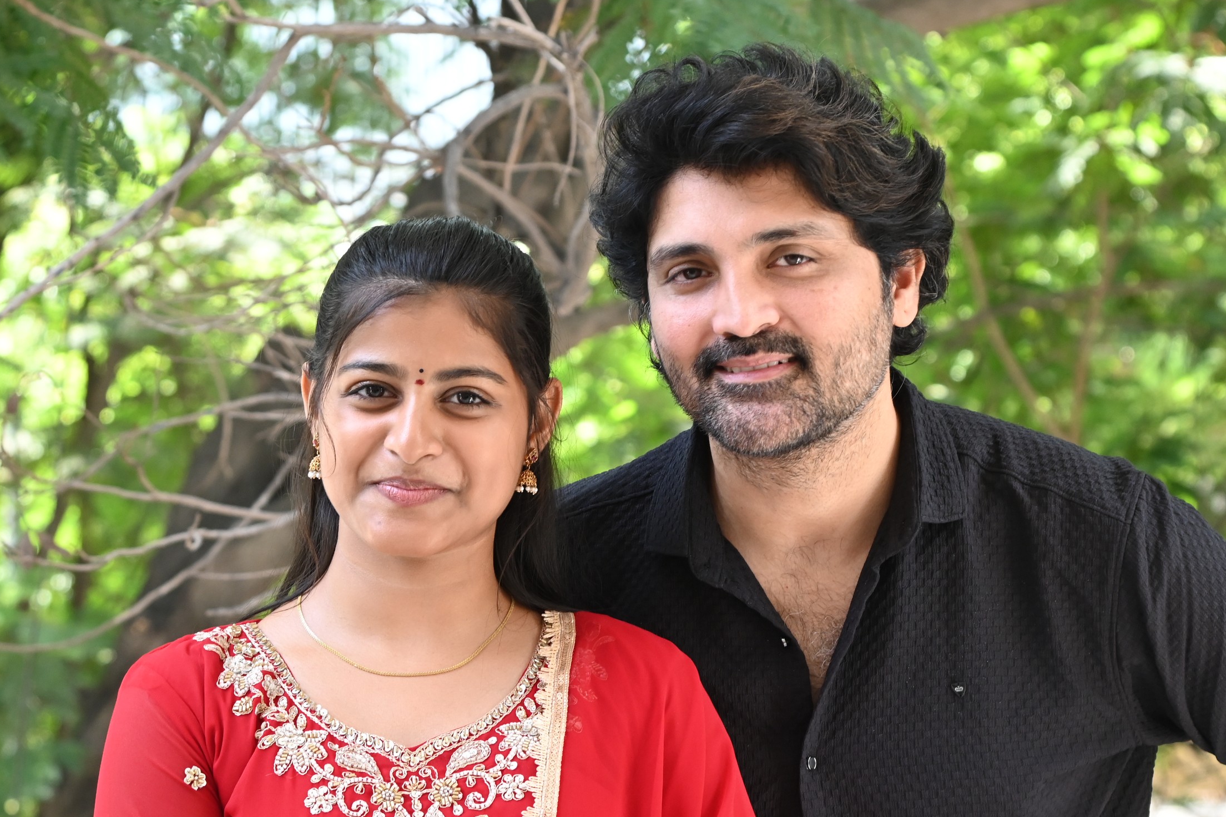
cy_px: 404
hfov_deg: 18.9
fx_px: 3678
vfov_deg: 12.7
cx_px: 613
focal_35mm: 108
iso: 1600
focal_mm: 70
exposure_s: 1/200
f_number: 5.6
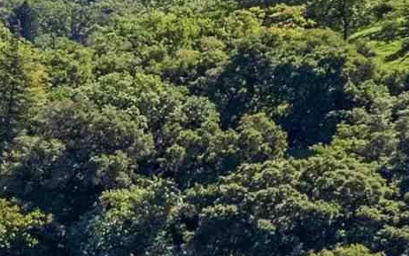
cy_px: 248
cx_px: -939
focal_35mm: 149
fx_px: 1661
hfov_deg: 9.6
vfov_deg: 8.8
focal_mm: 8.4
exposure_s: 1/1000
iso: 100
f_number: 2.8
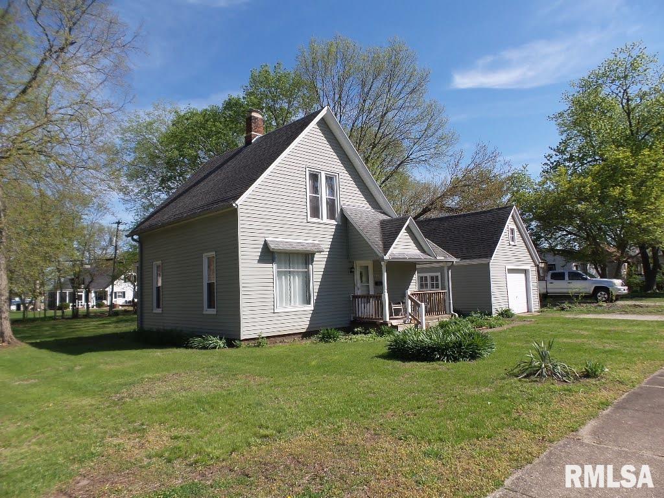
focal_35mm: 23
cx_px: 332
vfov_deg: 58.9
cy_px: 249
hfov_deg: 73.9
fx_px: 441
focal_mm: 4.1
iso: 100
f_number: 3.5
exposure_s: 1/1000
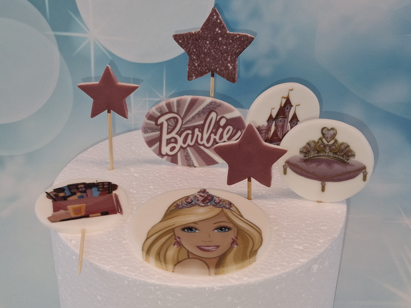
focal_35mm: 25
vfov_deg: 54.9
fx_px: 297
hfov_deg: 69.4
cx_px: 206
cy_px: 154
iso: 32
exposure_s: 1/100
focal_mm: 4.69
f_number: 1.8
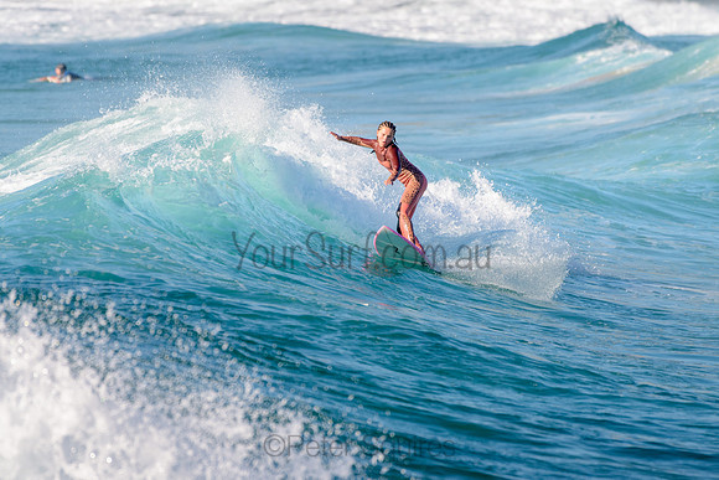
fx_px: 12231
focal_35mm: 612
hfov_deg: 3.4
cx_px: 313
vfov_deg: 2.2
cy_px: 224
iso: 360
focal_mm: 500
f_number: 5.6
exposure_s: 1/2000
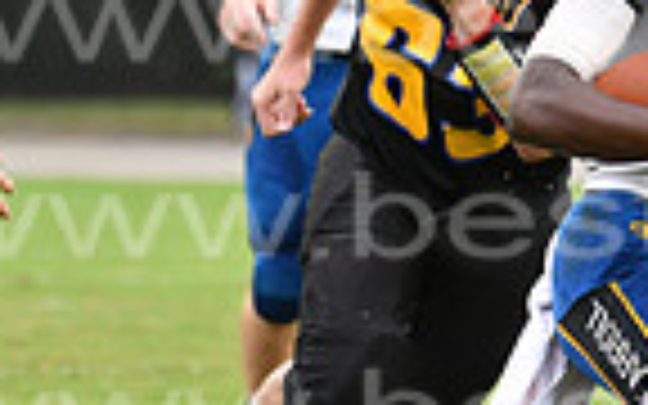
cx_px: 950
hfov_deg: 2.4
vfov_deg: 1.5
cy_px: 128
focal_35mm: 860
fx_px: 15188
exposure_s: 1/2000
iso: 800
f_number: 3.5
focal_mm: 140
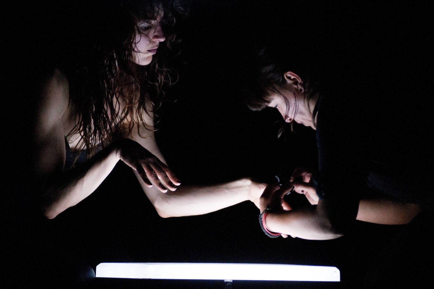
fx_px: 3616
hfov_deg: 6.9
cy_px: 144
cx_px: 217
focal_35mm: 300
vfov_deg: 4.6
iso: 640
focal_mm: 200
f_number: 2.8
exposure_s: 1/80
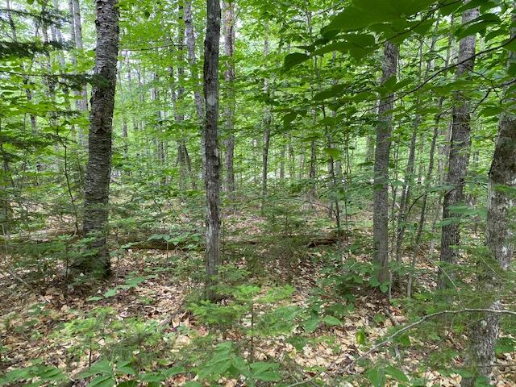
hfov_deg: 67.3
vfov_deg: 53.1
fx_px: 388
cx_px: 258
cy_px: 194
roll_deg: -1.7
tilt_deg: -11.9
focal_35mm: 26
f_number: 1.8
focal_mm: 4.25
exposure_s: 1/121
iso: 100
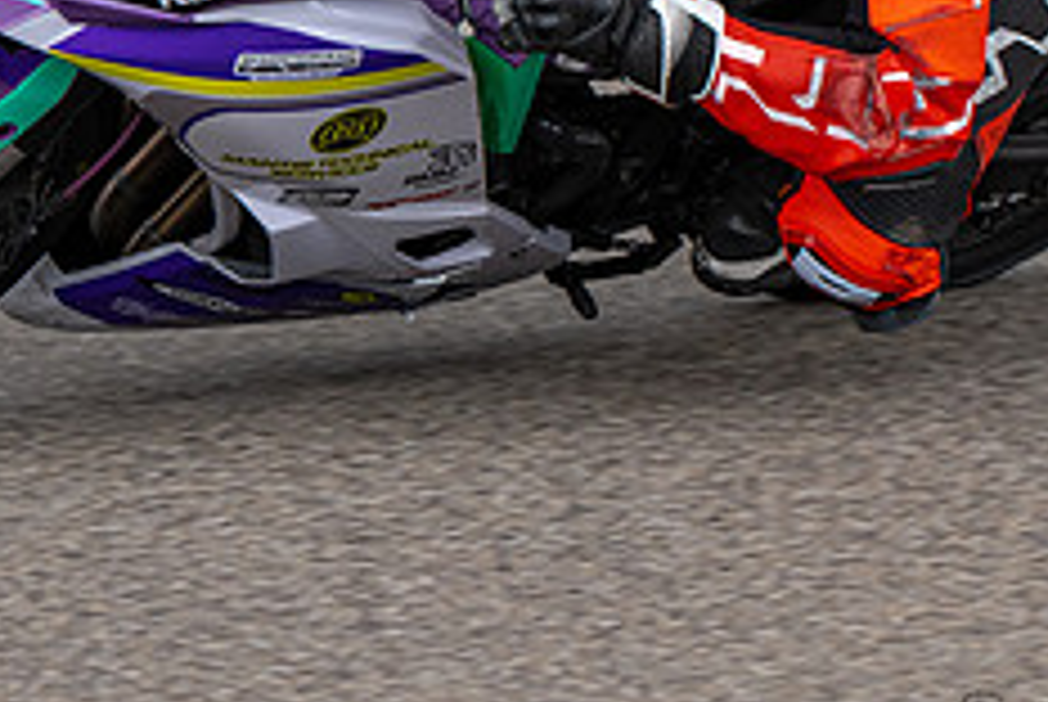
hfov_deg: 3.6
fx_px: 16876
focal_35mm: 579
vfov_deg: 2.4
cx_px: 263
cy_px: -248
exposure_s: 1/1250
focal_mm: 180
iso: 720
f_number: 6.3
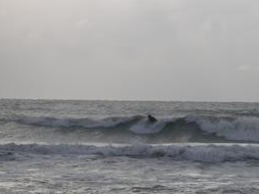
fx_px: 1804
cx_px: 254
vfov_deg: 6.2
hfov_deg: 8.2
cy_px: 143
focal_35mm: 241
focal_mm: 17.1
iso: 50
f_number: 3.6
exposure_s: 1/750
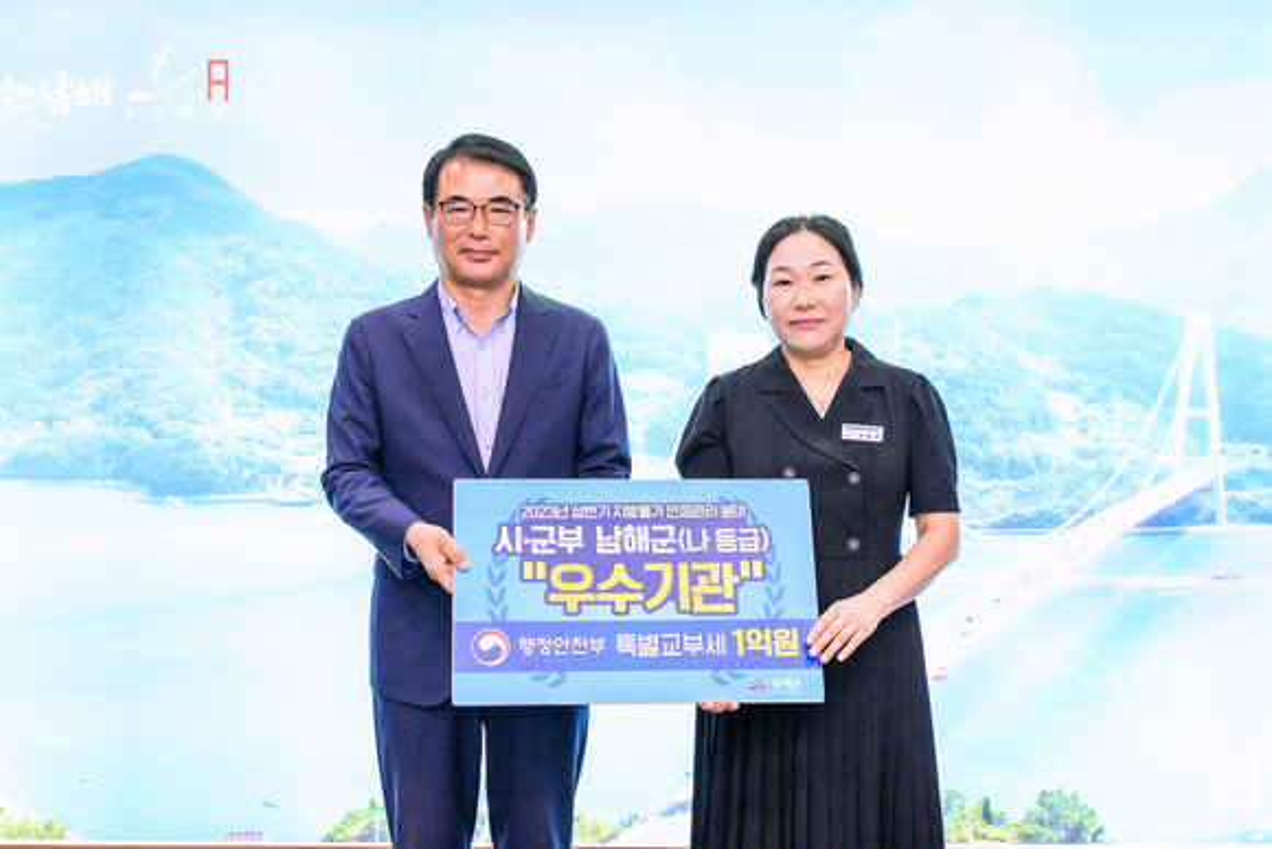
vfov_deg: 35.1
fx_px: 1343
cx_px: 636
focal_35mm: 38
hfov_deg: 50.7
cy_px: 424
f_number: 4
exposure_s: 1/250
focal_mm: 38
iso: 2000
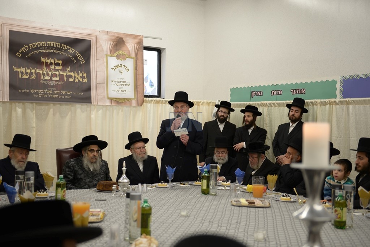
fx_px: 493
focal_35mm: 48
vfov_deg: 28.1
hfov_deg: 41.1
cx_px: 185
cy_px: 124
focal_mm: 48
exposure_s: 1/125
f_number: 2.8
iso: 320
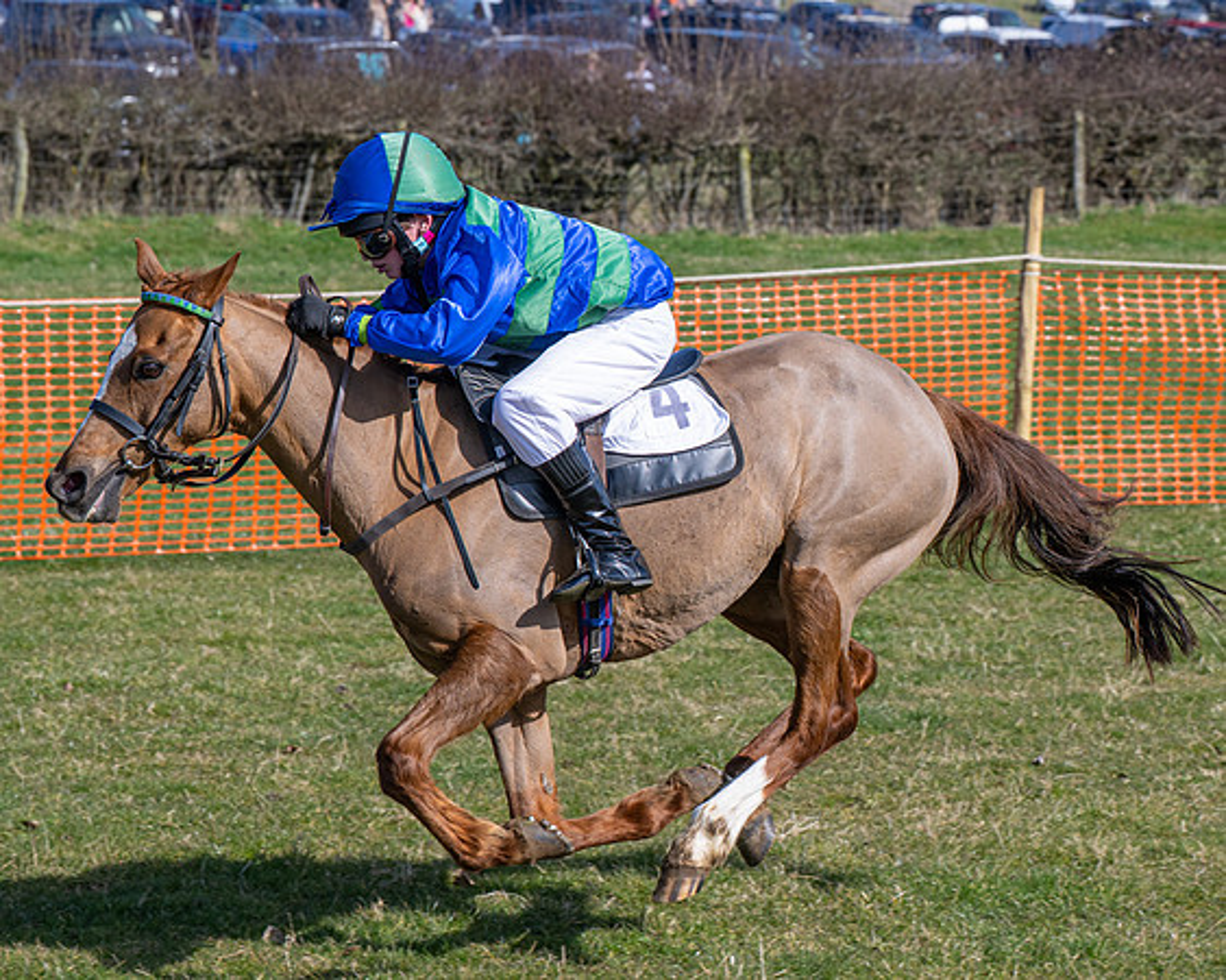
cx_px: 615
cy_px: 490
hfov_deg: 16.3
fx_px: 4291
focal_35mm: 118
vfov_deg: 13.0
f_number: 5
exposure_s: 1/1250
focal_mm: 70
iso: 200
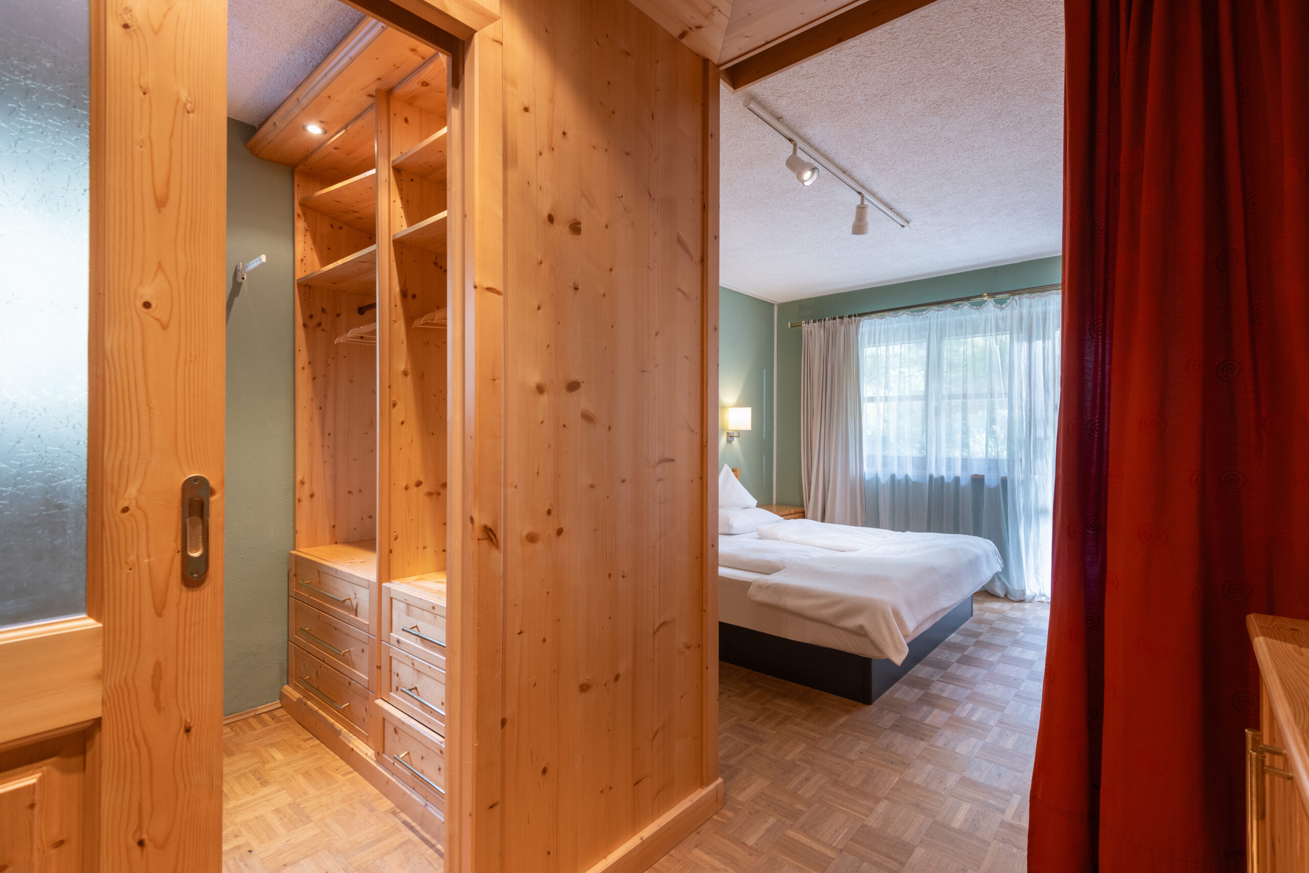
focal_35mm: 16
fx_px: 582
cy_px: 436
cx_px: 654
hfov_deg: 96.7
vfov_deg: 73.8
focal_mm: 16
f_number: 8
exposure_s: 1/4
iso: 320
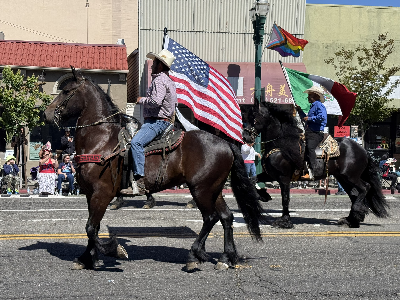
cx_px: 200
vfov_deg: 30.3
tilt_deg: -2.0
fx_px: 555
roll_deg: -0.7
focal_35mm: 48
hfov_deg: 39.7
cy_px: 150
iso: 64
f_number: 1.78
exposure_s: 1/4329
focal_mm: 6.76
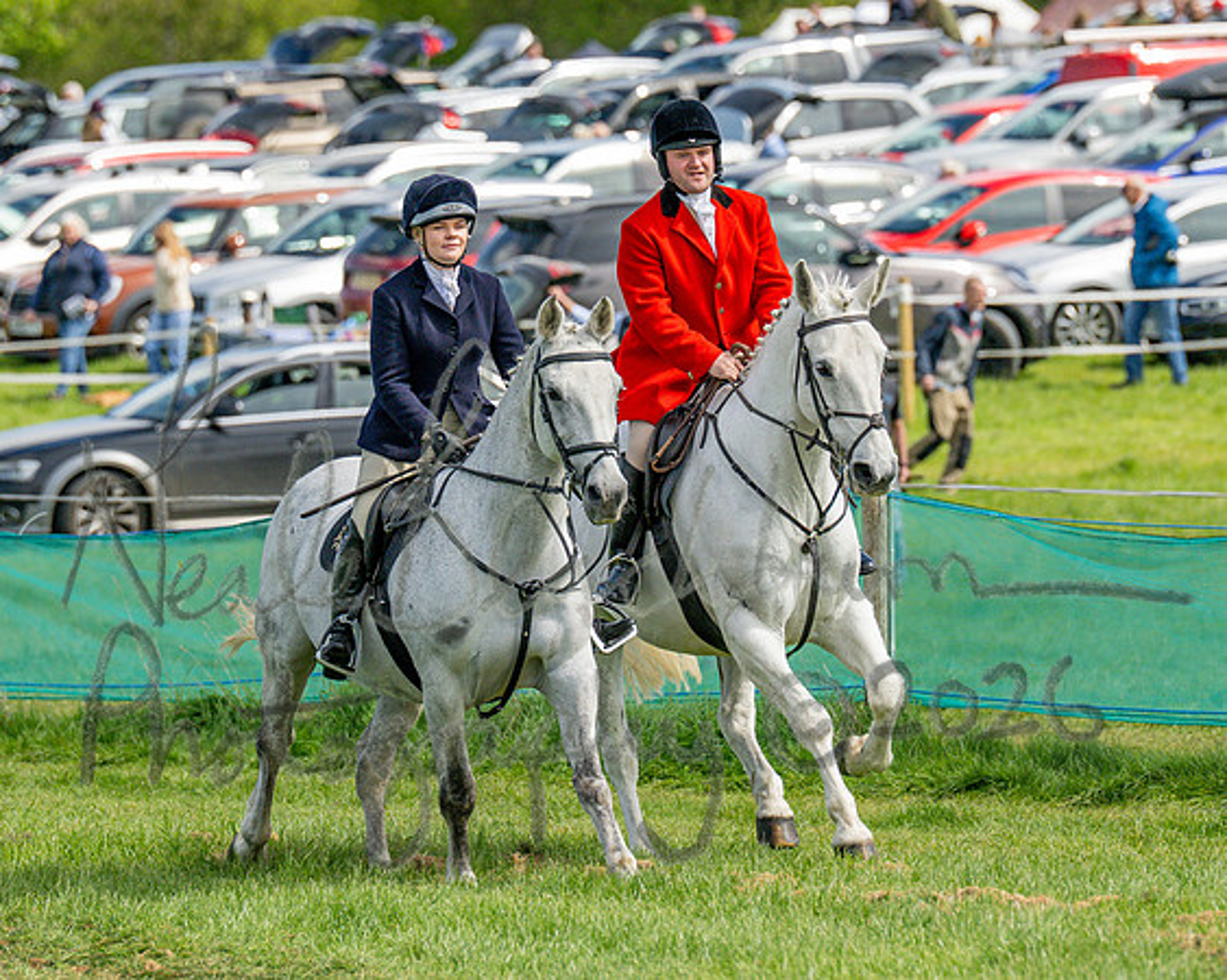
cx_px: 555
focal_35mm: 437
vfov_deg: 3.5
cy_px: 390
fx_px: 15868
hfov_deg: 4.4
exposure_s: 1/3200
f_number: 4
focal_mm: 200
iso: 400
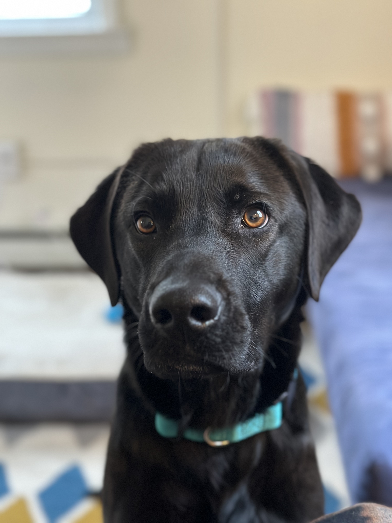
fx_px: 725
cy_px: 262
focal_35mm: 48
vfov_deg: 39.7
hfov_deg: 30.3
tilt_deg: -17.4
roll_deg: +2.1
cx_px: 196
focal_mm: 6.86
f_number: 1.78
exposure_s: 1/40
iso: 400
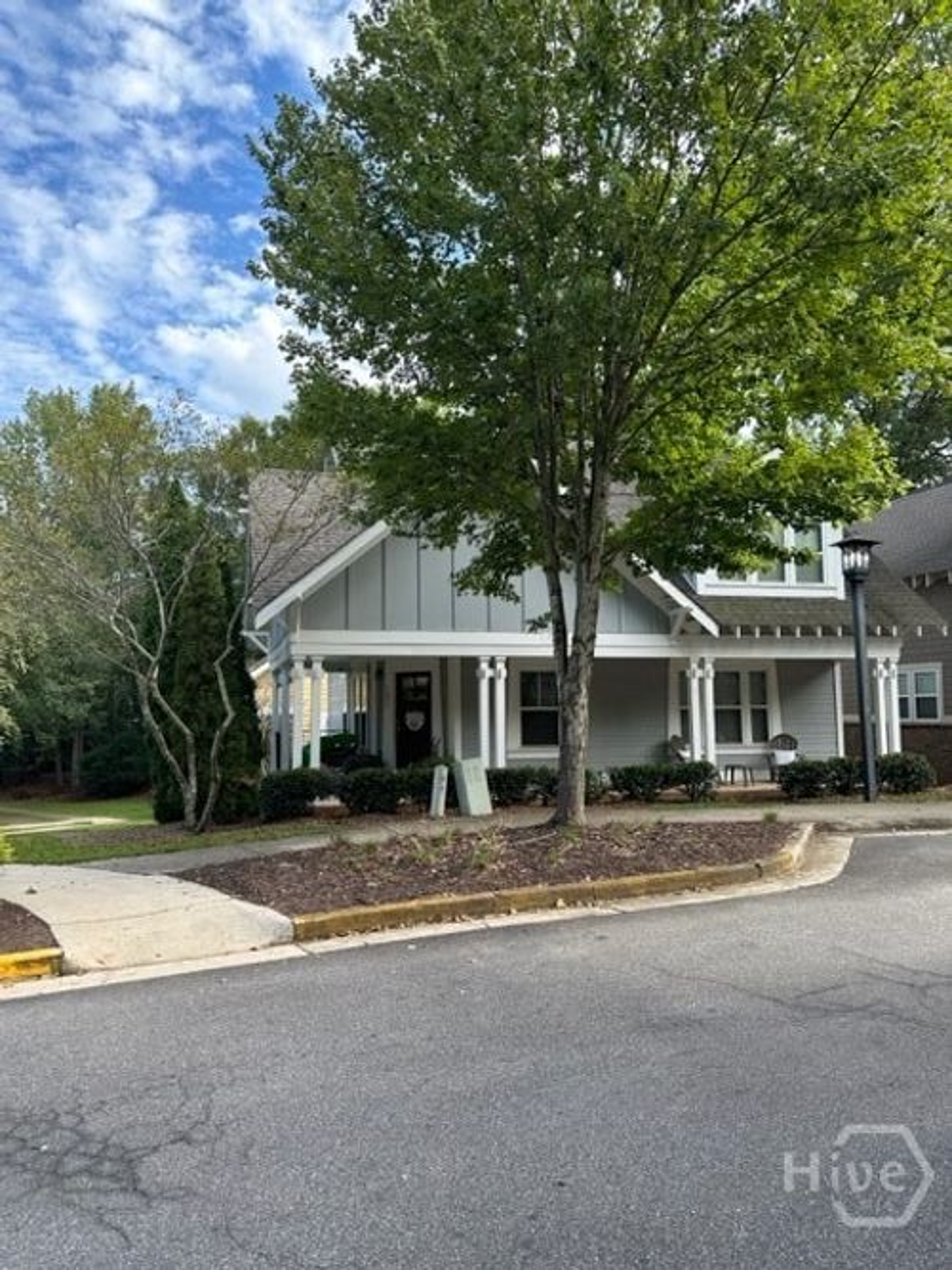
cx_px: 476
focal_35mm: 24
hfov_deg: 56.8
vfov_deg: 71.6
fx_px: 880
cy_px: 635
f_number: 1.78
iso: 80
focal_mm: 6.86
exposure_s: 1/659
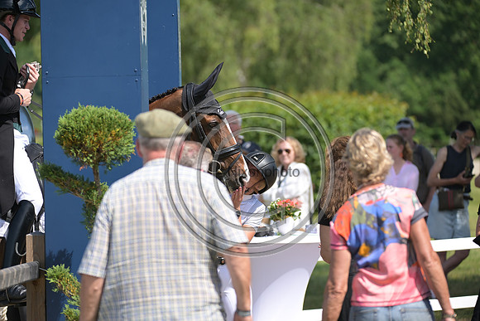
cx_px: 240
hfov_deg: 9.8
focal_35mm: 210
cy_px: 160
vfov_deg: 6.5
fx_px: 2801
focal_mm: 210
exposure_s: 1/1250
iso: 320
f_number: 5
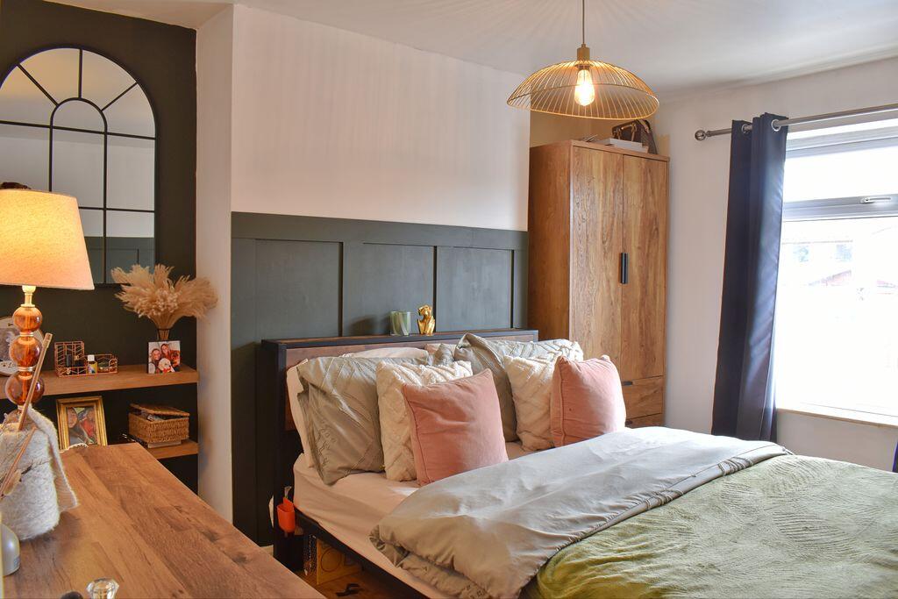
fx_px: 674
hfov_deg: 67.4
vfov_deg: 47.9
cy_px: 300
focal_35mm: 27
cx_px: 449
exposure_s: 1/6
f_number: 13
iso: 360
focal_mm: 18
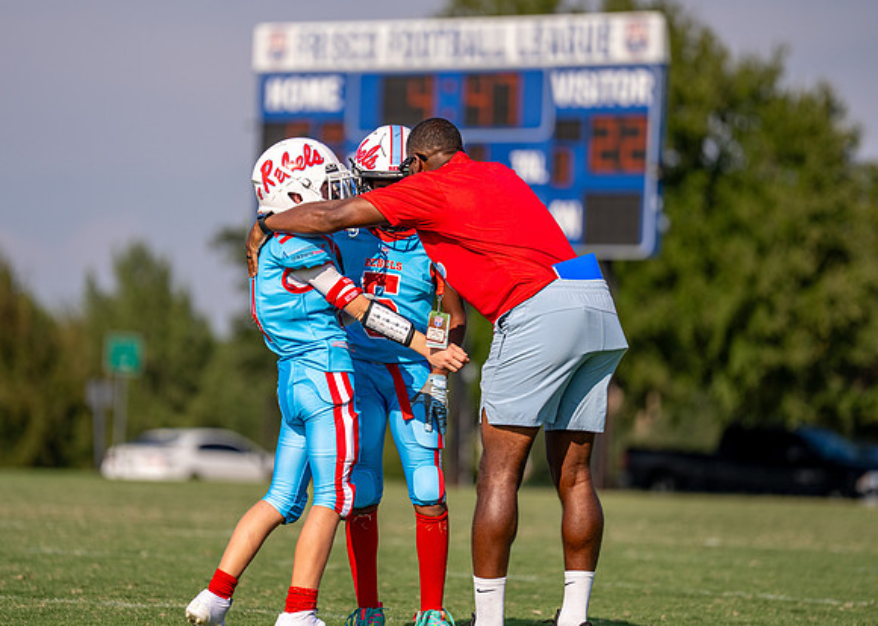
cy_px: 294
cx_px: 376
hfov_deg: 9.2
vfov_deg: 6.6
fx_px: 5434
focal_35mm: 218
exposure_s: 1/5000
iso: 160
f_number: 2.8
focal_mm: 194
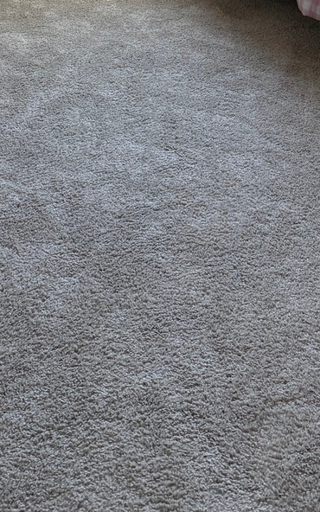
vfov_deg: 27.3
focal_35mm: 66
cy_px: -108
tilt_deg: -10.2
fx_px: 921
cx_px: 181
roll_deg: -1.2
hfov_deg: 19.7
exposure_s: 1/60
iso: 250
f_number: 1.78
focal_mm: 6.76
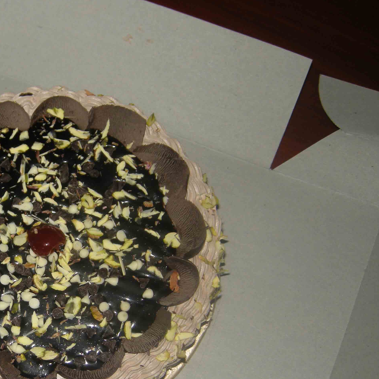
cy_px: 290
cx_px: 43
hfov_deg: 25.7
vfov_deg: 26.1
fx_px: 805
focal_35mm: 65
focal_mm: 7.5
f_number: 2.7
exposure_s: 1/60
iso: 64
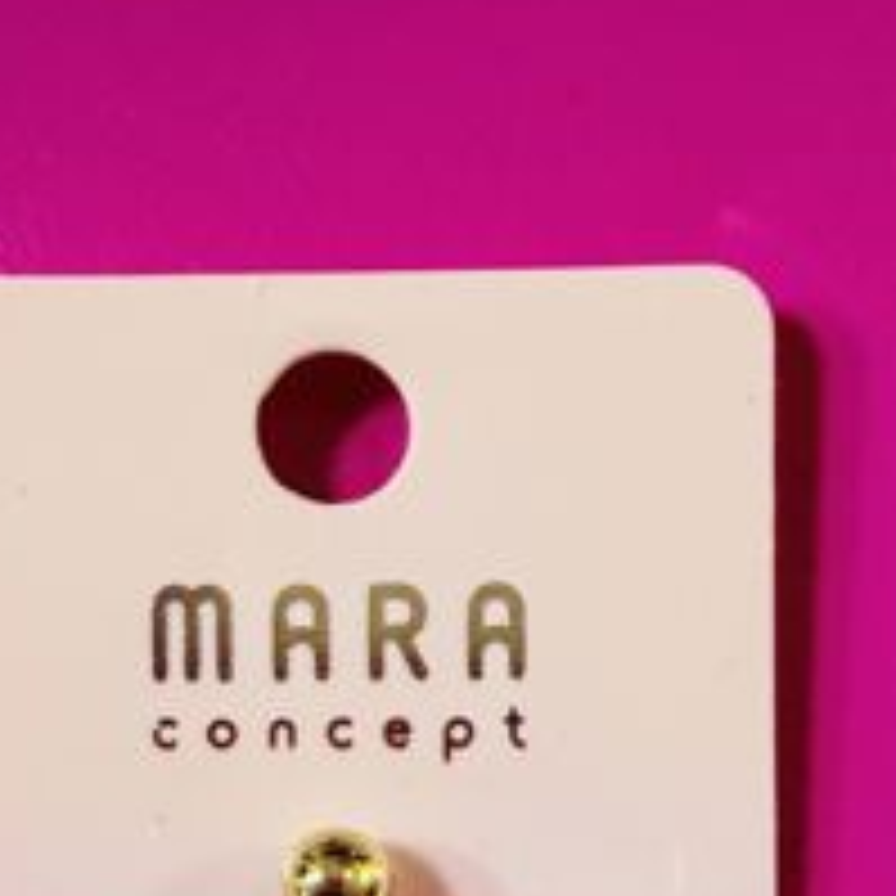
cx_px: 464
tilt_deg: -84.7
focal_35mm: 64
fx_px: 1874
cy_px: 1072
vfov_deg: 24.4
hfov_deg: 26.9
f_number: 2.2
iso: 400
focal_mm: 2.22
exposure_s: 1/60
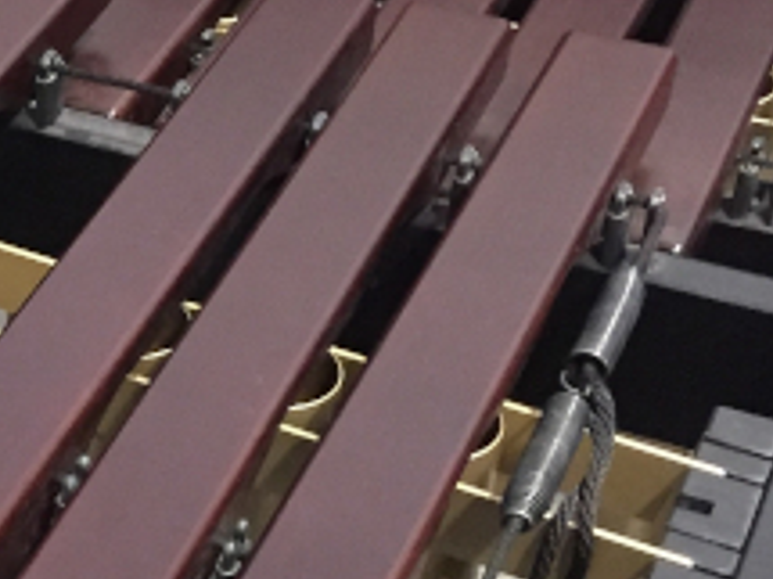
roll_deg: +2.5
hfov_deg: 17.9
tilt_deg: -37.0
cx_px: -433
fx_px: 2143
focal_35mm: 96
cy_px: 394
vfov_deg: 15.4
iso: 320
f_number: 2.2
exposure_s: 1/15
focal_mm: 4.15
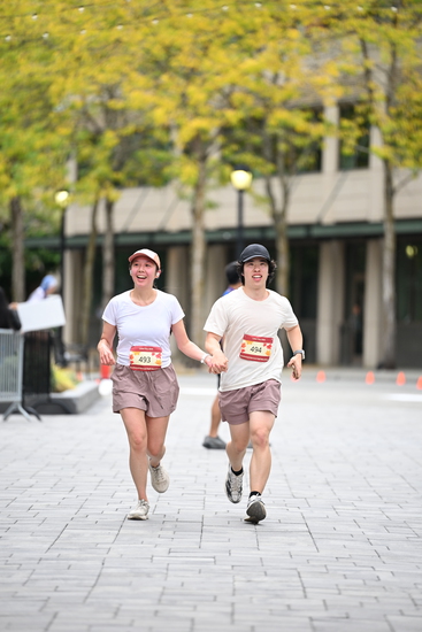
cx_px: 211
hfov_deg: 6.9
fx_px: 3514
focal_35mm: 200
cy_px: 316
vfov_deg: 10.3
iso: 640
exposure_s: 1/1600
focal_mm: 200
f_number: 2.8
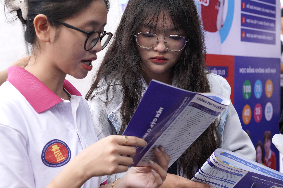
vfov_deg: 22.1
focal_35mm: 61
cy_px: 77
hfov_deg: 32.5
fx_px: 483
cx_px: 113
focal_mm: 26.2
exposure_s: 1/250
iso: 250
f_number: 3.5
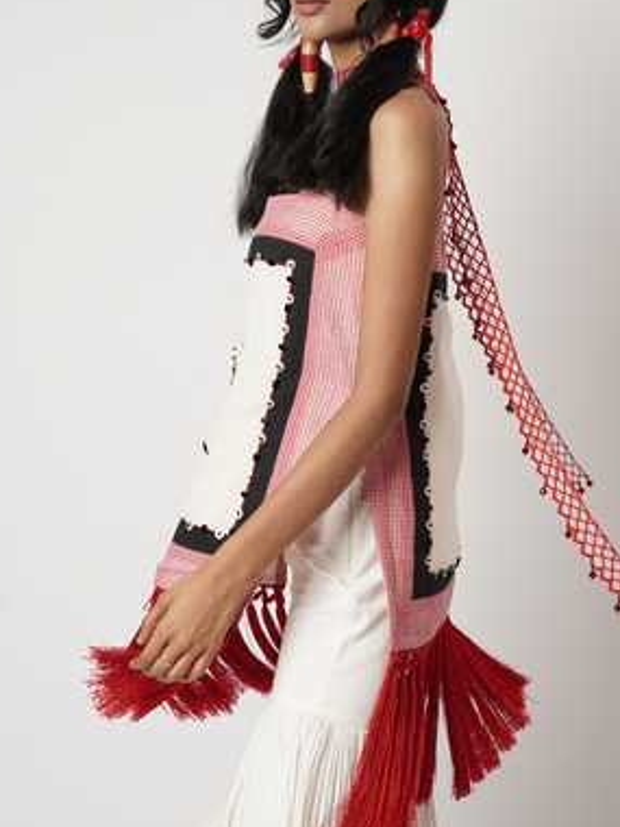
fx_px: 1769
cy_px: 365
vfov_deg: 26.3
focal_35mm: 74
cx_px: 346
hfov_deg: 19.9
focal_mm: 55.8
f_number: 5.6
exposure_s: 1/200
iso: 100
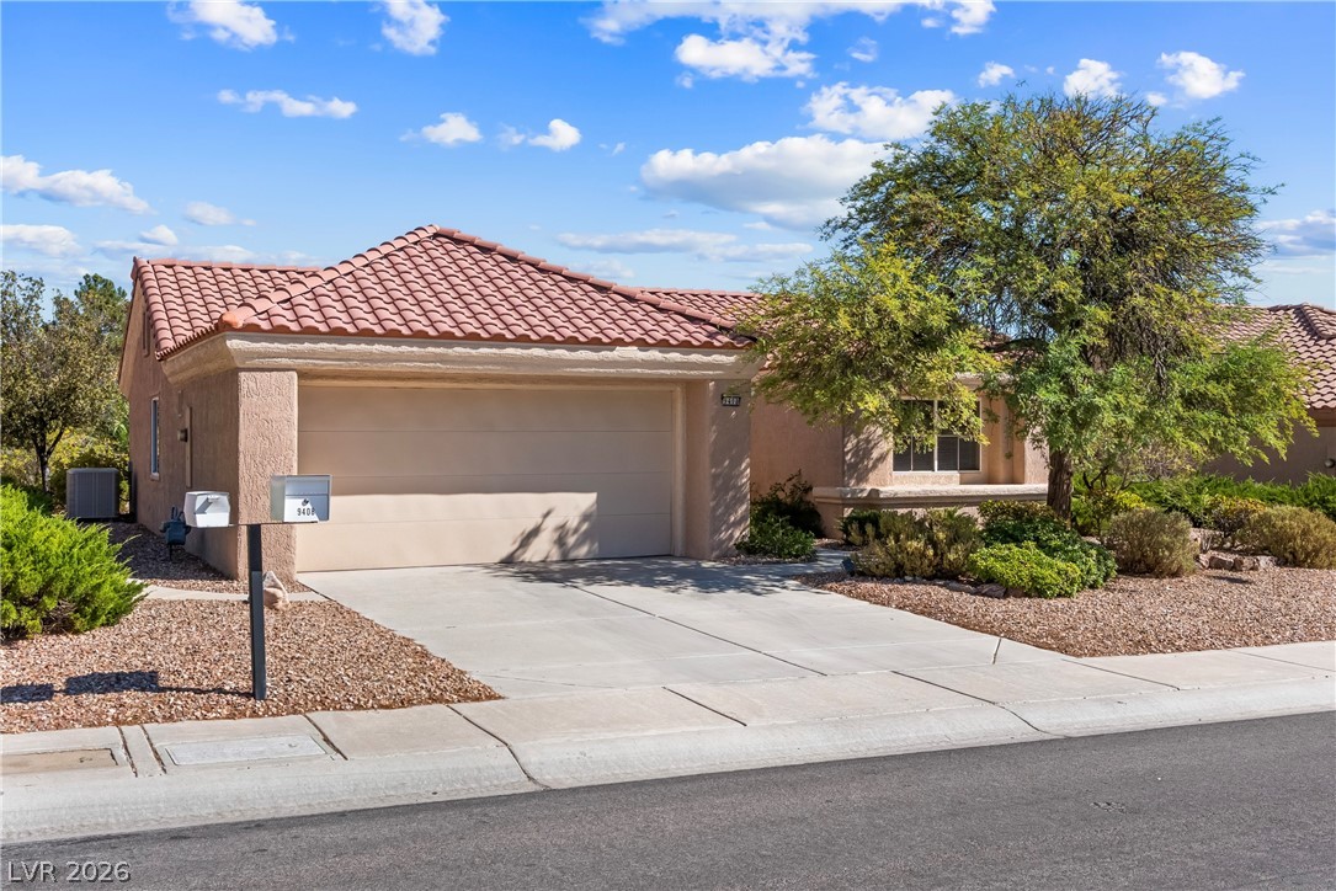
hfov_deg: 55.8
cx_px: 668
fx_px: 1262
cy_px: 446
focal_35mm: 34
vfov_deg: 38.9
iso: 400
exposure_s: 1/8000
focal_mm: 23
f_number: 8
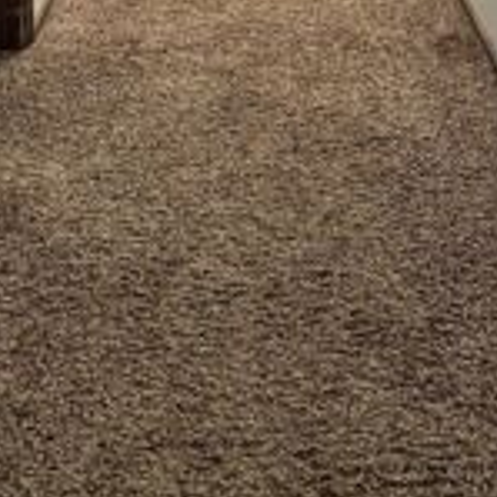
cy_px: -295
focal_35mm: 76
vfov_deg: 19.2
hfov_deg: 22.8
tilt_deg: -6.3
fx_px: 1235
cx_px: 220
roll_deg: +2.3
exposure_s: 1/60
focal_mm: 6.86
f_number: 1.78
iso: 250
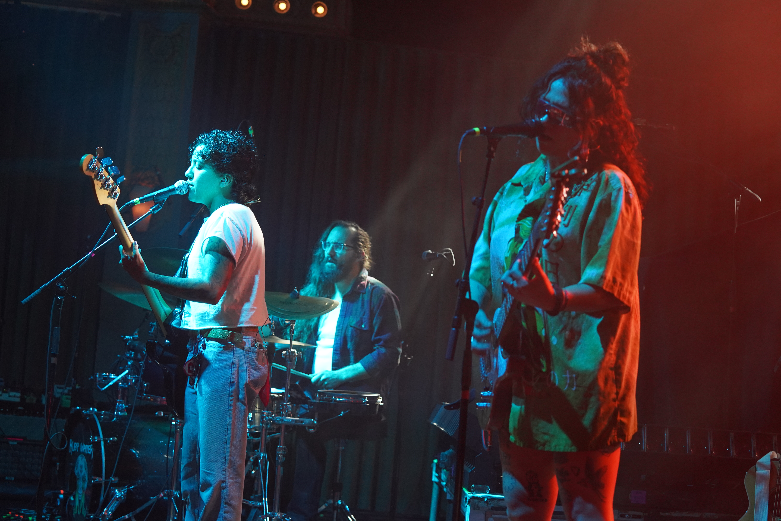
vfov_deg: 19.5
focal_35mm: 70
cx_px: 390
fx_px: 1518
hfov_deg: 28.8
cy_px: 260
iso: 3200
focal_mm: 70
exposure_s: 1/160
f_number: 4
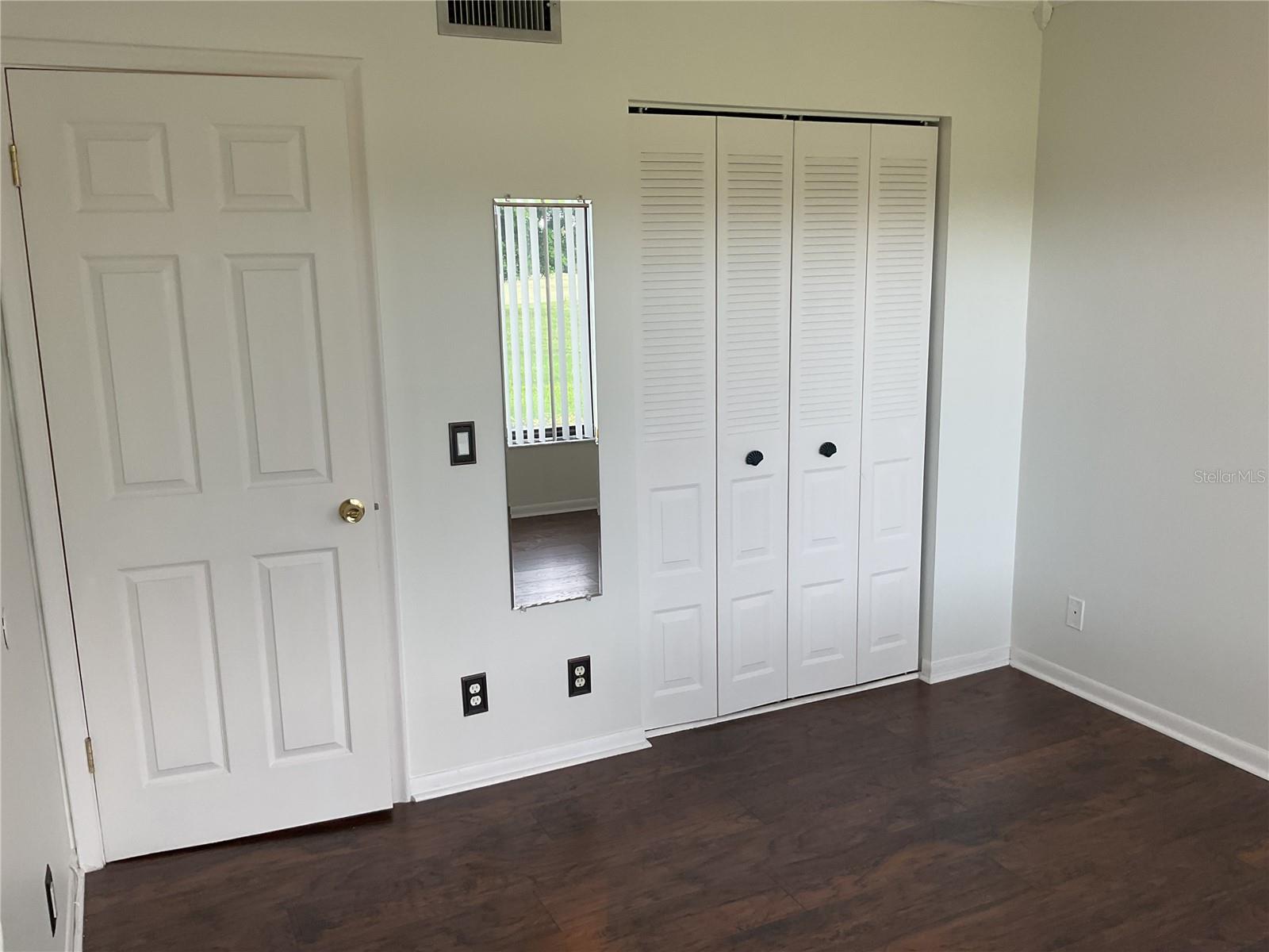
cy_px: 476
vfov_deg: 48.2
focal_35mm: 29
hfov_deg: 61.7
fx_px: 1063
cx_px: 634
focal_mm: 3
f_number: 1.8
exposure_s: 1/120
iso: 40
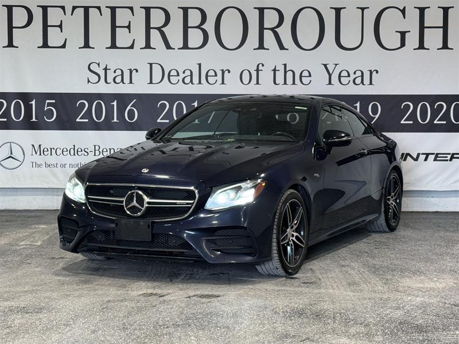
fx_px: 636
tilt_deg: -2.4
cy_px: 172
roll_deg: -0.4
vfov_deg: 30.3
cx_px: 230
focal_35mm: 48
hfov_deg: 39.7
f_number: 1.8
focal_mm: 6.8
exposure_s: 1/120
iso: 80
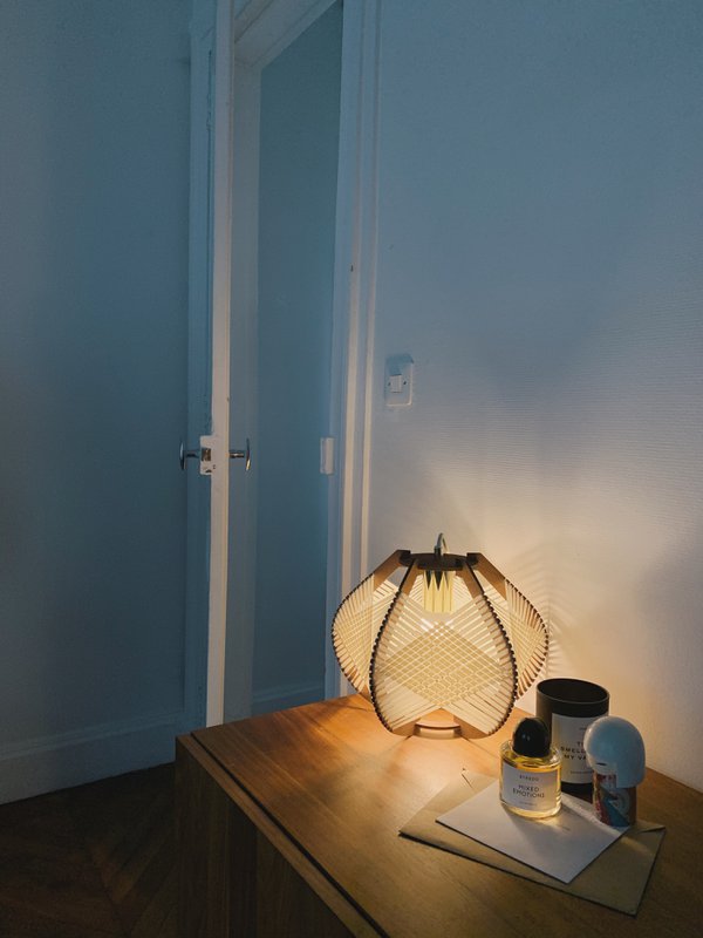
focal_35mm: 26
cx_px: 352
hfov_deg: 53.1
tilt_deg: -2.0
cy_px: 469
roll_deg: -1.4
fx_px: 704
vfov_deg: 67.3
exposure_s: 1/121
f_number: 1.8
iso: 64
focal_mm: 4.25
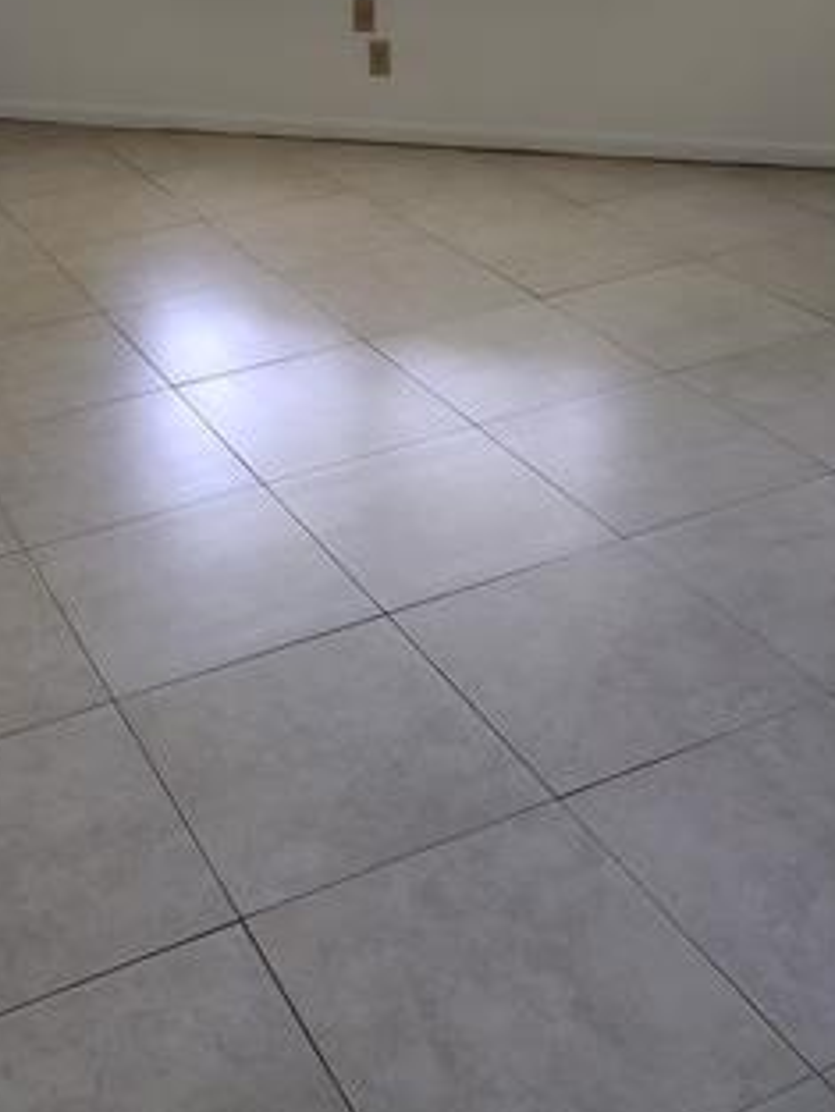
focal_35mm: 46
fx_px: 1478
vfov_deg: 40.4
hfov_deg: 31.0
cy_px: 327
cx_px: 203
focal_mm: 5.56
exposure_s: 1/120
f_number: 1.8
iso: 487
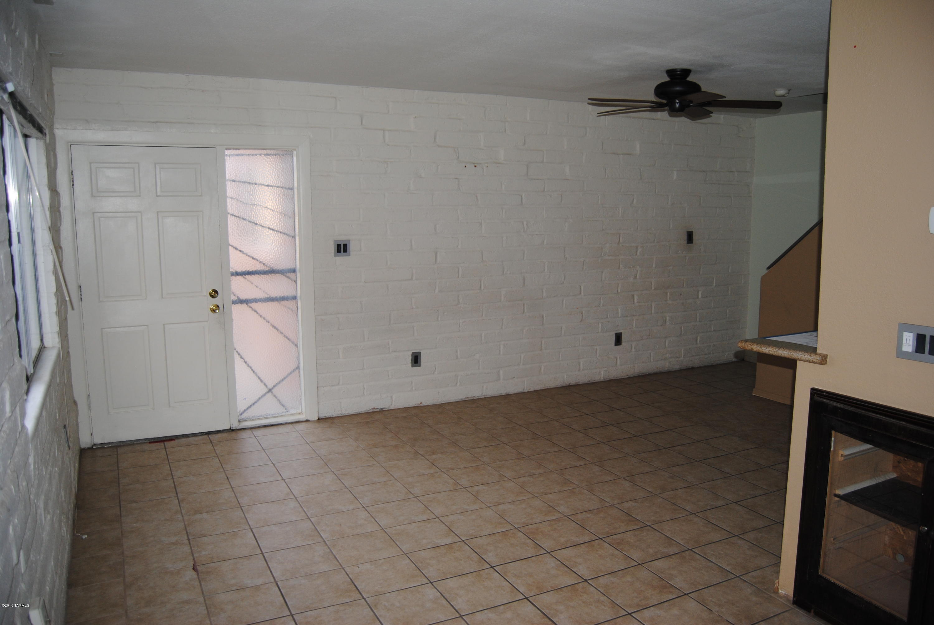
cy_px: 312
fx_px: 701
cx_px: 467
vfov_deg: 48.0
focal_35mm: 27
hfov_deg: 67.3
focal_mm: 18
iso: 200
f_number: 3.5
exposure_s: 1/60
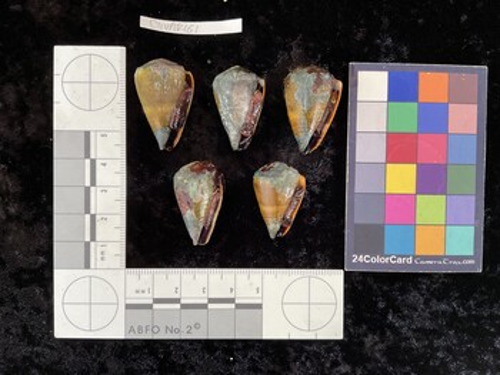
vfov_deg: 48.3
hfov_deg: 61.6
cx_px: 250
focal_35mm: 29
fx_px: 419
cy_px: 188
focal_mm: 3
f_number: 1.8
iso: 125
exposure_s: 1/60
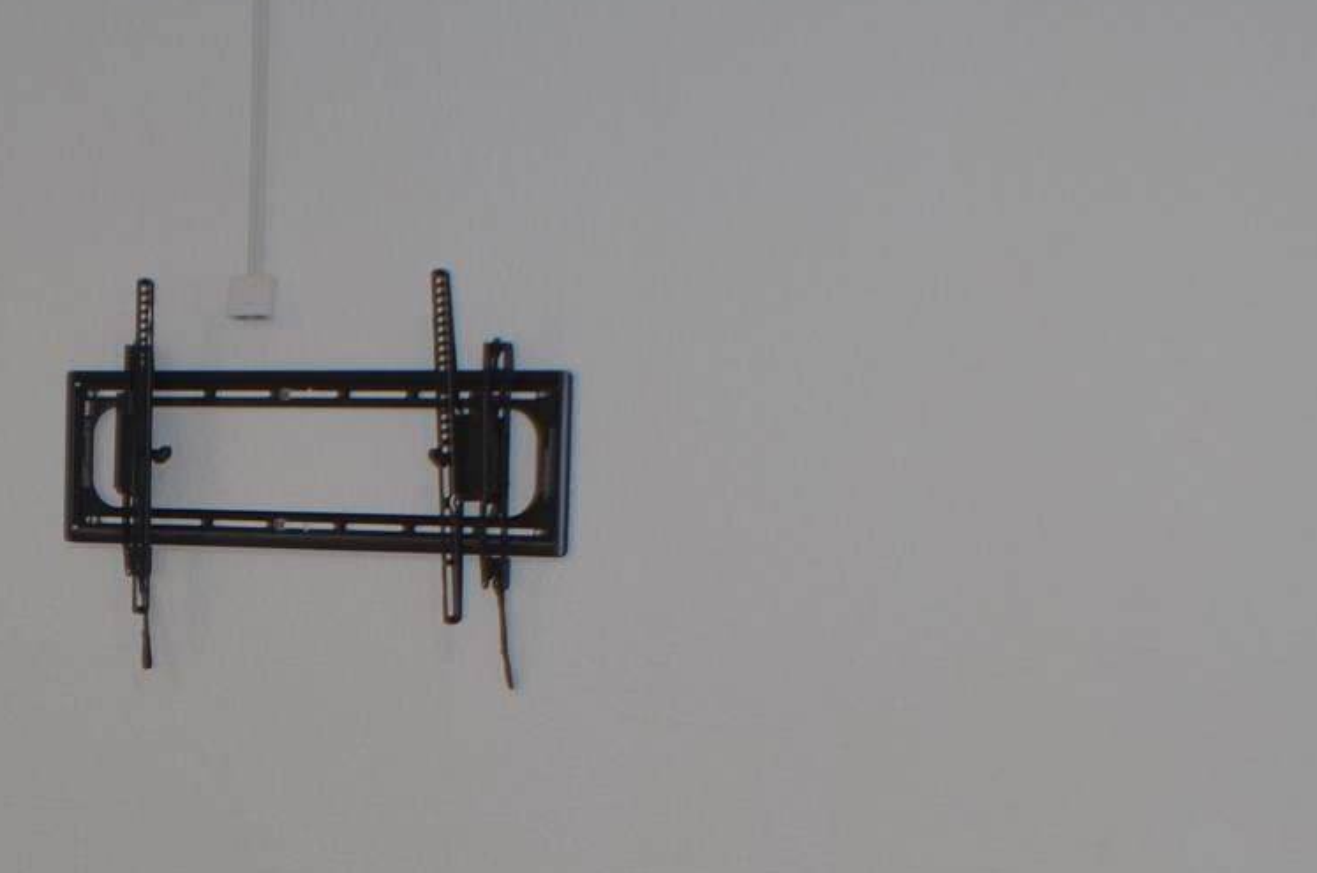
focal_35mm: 105
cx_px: 48
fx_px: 3834
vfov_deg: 12.9
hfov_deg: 19.0
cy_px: 657
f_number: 4.5
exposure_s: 1/30
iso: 100
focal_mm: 24
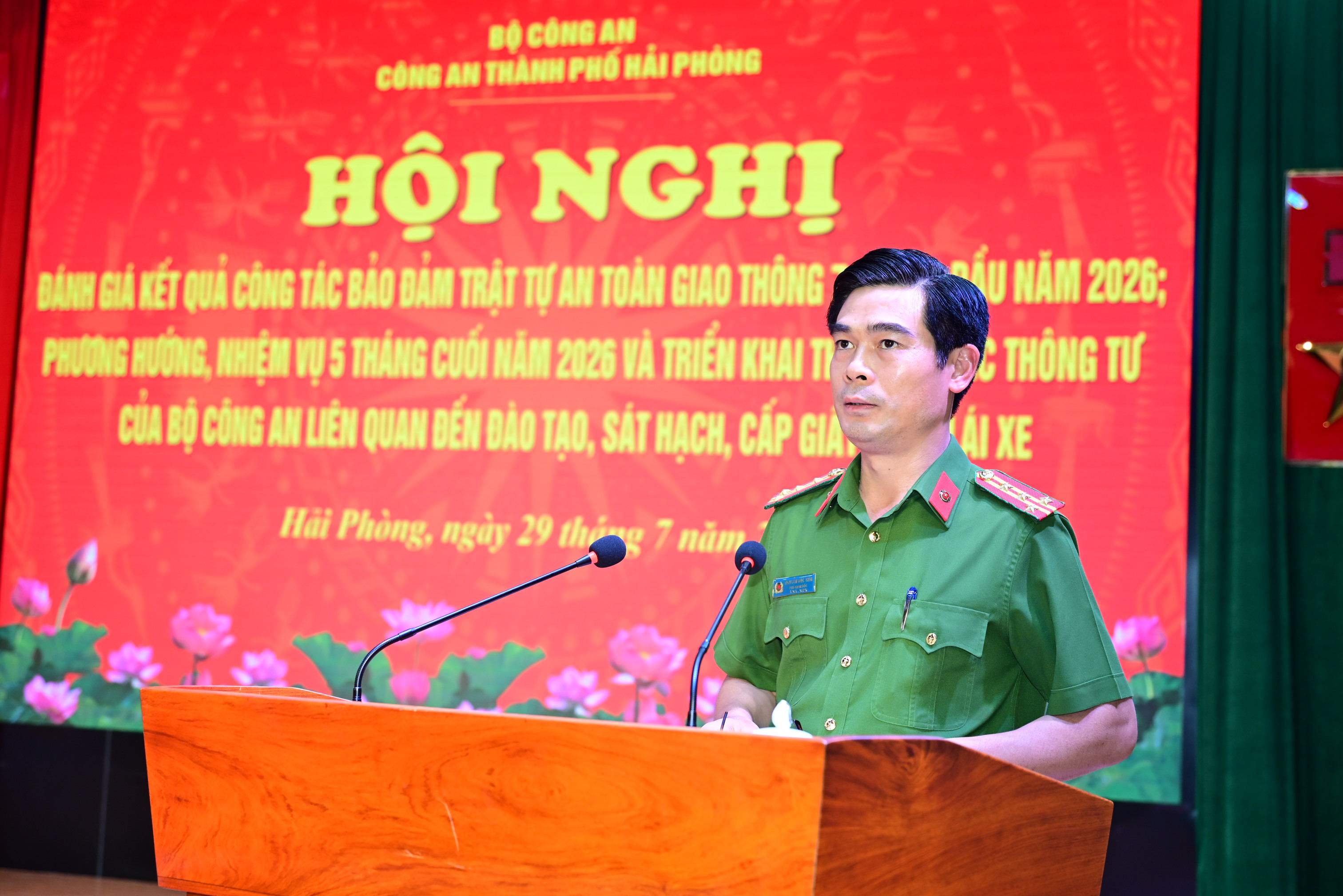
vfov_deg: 26.5
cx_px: 672
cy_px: 448
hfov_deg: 38.9
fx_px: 1902
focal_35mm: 51
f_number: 4
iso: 1250
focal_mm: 51
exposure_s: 1/160
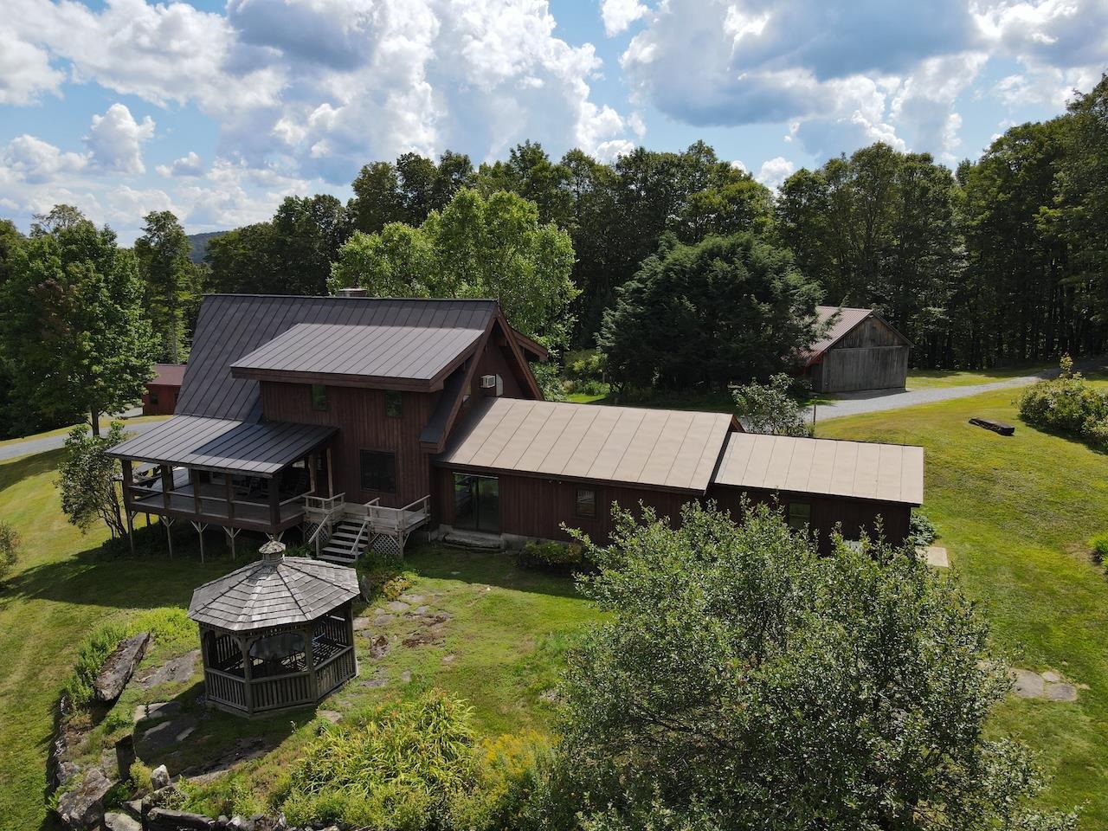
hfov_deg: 71.6
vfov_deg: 56.8
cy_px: 416
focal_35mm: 24
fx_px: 768
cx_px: 554
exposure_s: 1/1000
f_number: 2.8
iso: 100
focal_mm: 4.5
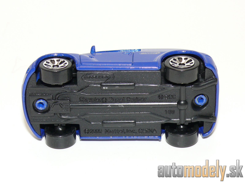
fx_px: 743
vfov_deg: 14.1
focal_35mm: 105
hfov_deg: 18.7
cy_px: 92
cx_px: 122
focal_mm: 13.7
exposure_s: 1/30
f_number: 4
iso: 100
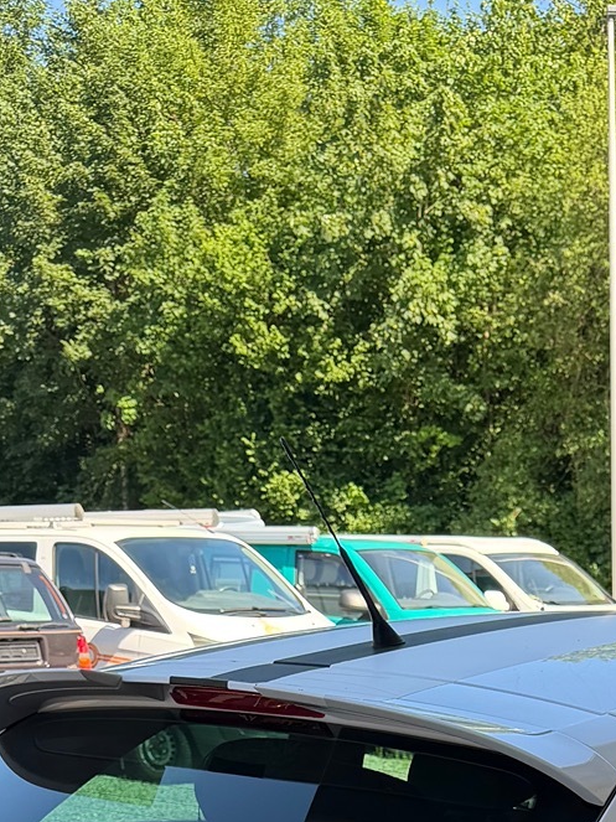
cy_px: 1183
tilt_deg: -17.3
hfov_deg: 19.9
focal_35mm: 73
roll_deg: -0.4
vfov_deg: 22.6
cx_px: 518
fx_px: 1733
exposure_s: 1/643
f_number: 1.78
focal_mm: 6.76
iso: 100
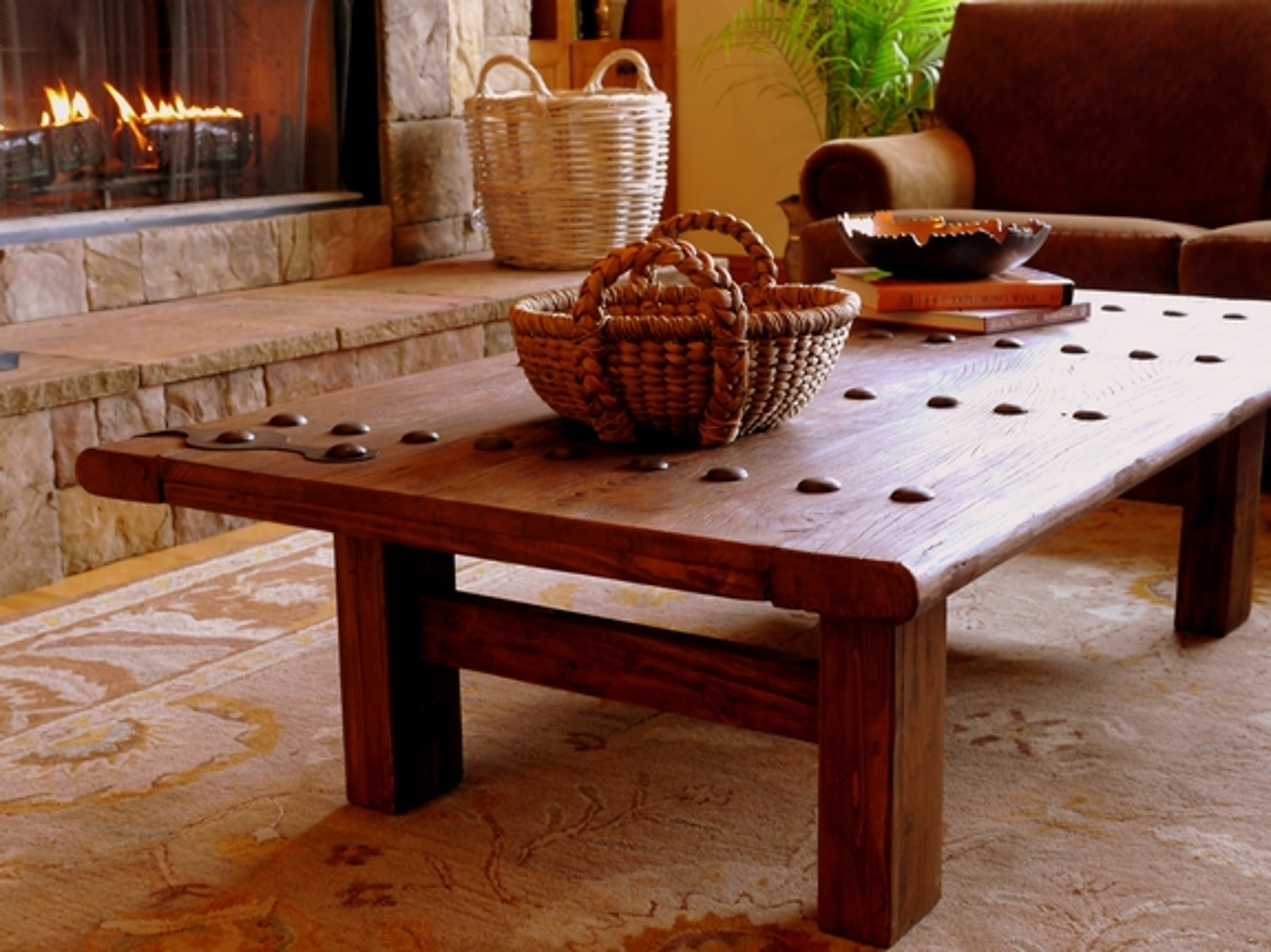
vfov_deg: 29.1
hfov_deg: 38.2
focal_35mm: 50
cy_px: 476
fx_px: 1835
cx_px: 636
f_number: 4.5
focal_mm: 25
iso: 400
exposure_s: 1/13
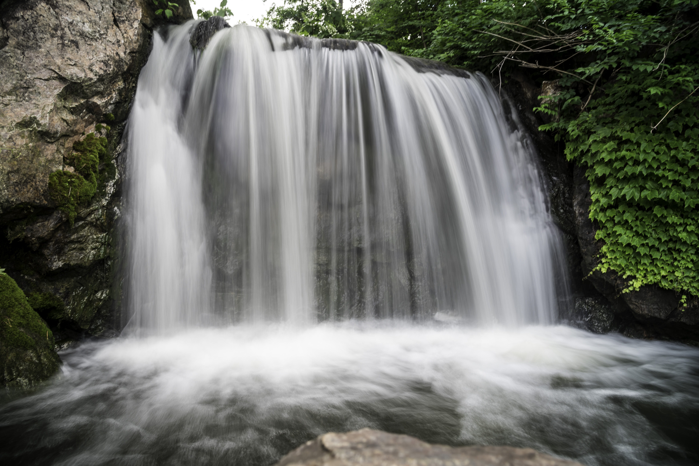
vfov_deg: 53.2
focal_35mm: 24
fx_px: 466
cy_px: 233
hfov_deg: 73.7
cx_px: 350
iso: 100
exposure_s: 1/1.67
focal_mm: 24
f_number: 7.1
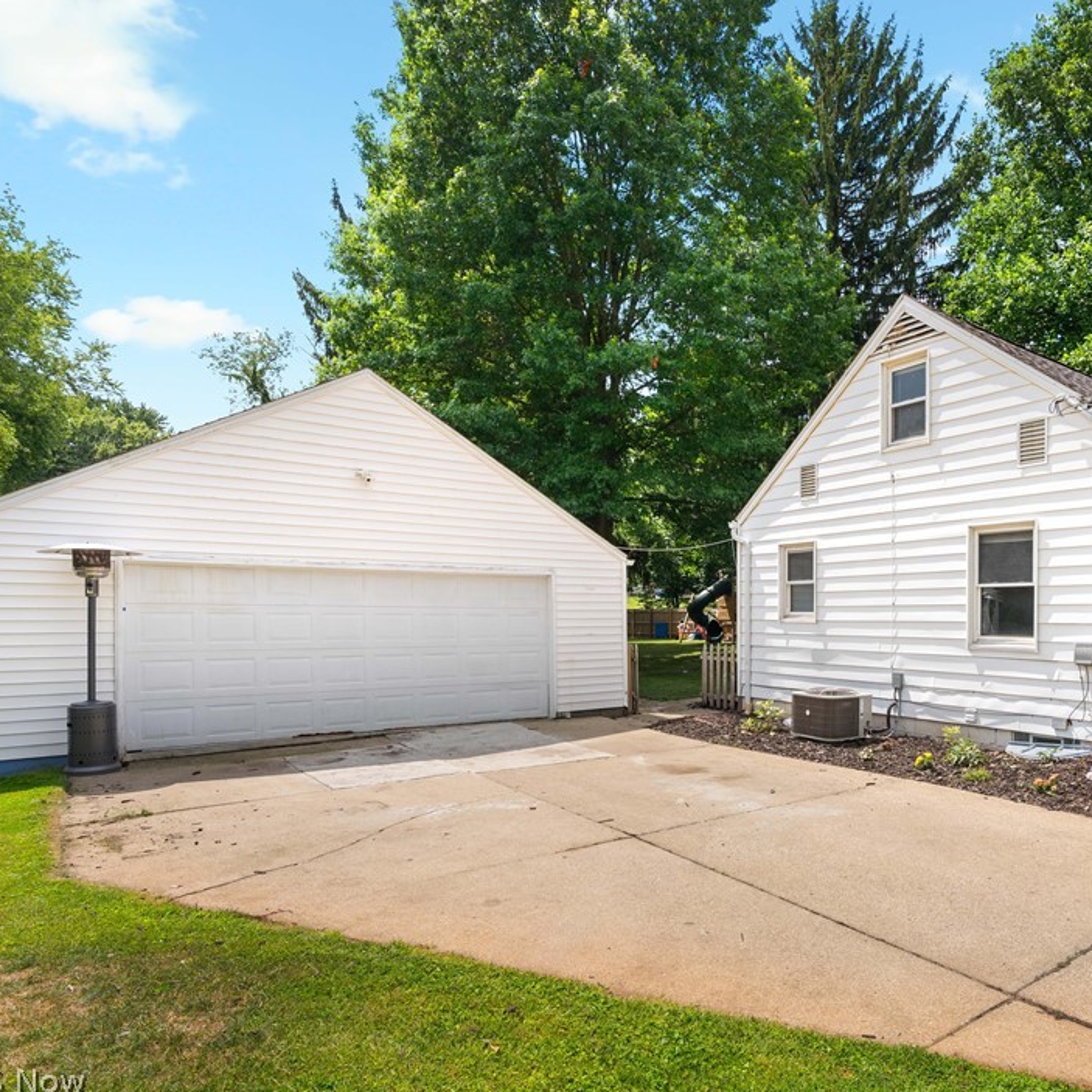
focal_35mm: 21
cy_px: 544
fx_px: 749
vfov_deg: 72.1
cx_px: 772
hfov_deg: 69.0
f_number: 8
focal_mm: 16
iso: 200
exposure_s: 1/60
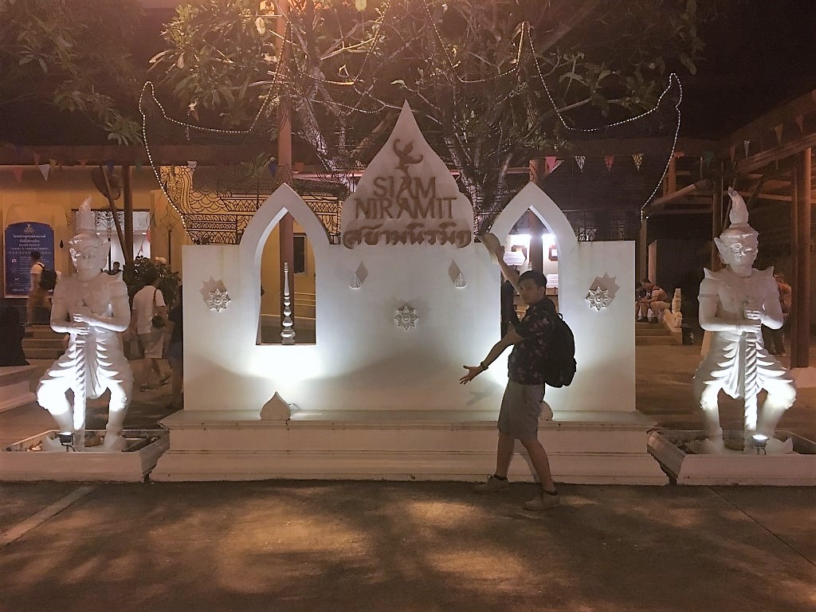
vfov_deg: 48.2
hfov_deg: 61.7
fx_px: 684
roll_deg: +0.0
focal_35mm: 29
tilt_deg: -2.2
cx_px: 408
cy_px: 306
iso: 200
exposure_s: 1/25
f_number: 2.2
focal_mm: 4.15
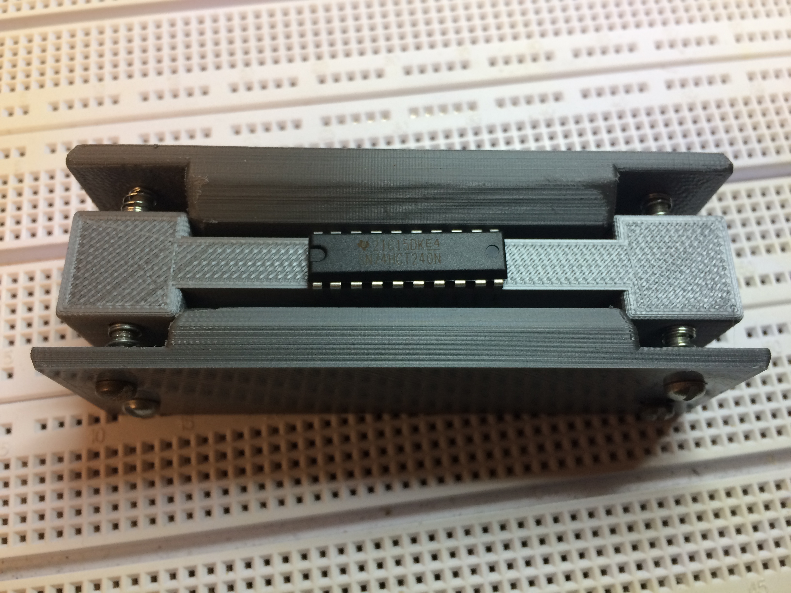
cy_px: 296
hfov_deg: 61.7
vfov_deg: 48.2
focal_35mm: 29
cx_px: 396
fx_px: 663
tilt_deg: -70.1
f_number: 2.2
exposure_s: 1/33
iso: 50
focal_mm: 4.15
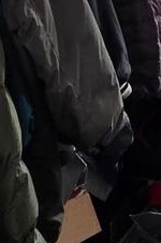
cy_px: -180
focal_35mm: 92
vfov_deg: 18.1
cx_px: 363
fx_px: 619
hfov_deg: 12.3
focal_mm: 2.2
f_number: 2.2
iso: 160
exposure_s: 1/60
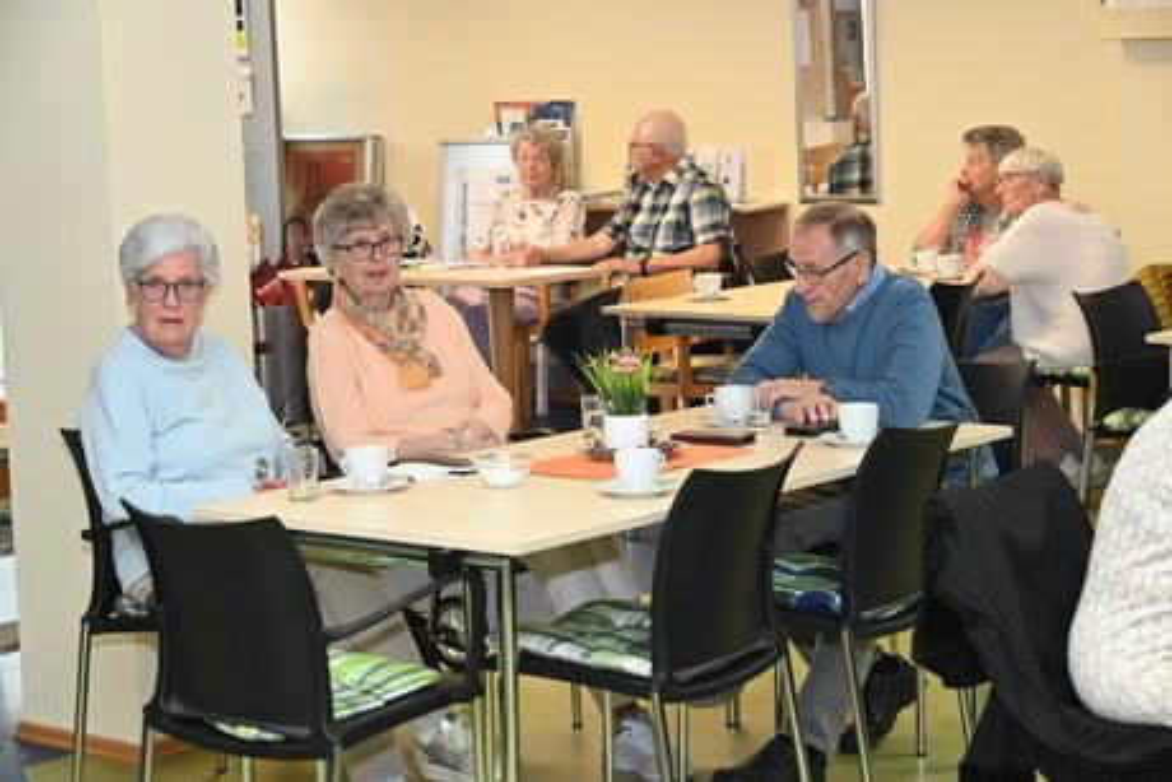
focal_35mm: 70
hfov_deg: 28.8
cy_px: 391
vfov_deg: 19.5
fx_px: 2279
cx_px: 586
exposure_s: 1/60
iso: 1800
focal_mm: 70
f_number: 6
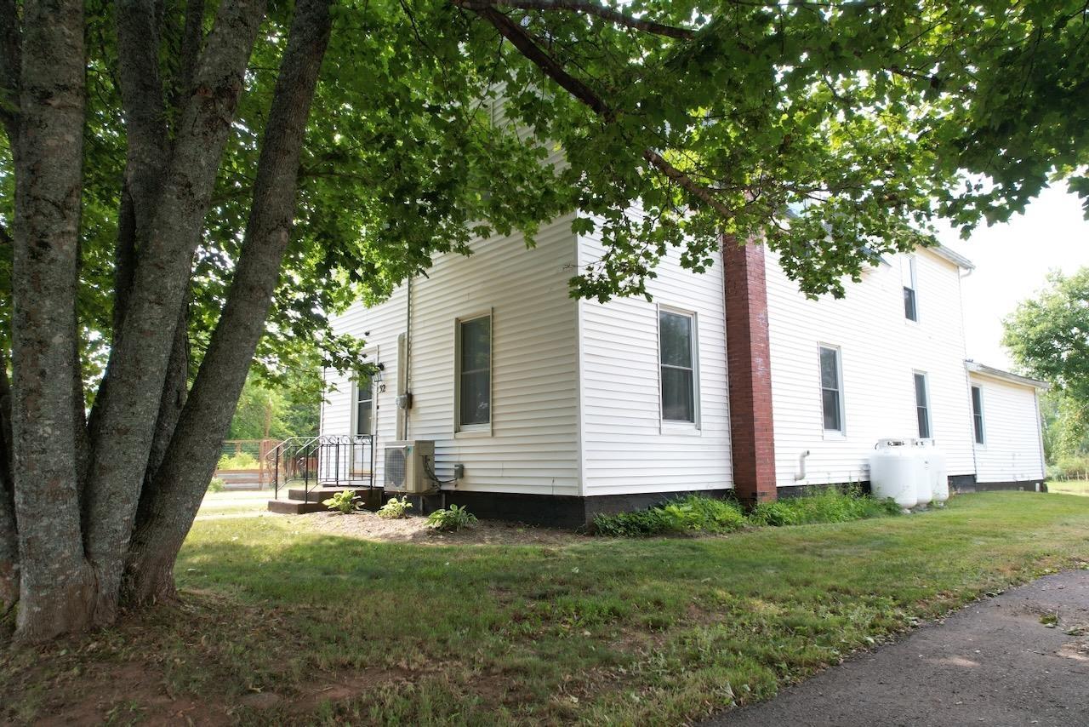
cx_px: 544
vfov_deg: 57.3
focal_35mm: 22
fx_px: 666
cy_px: 364
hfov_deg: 78.6
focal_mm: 8.38
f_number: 2.8
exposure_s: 1/250
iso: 100
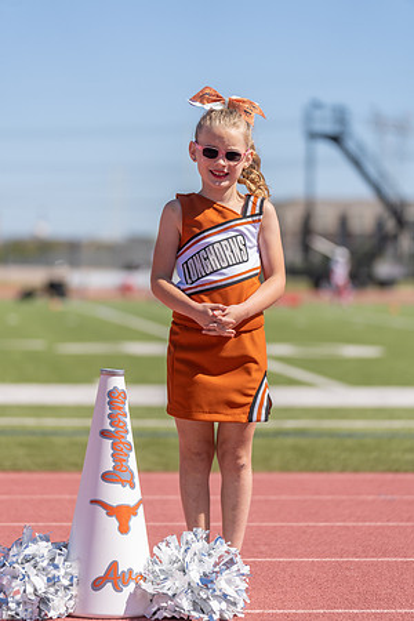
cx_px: 207
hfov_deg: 10.8
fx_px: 2191
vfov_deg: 16.1
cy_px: 310
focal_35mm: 127
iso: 100
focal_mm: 127
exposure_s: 1/2000
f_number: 2.8
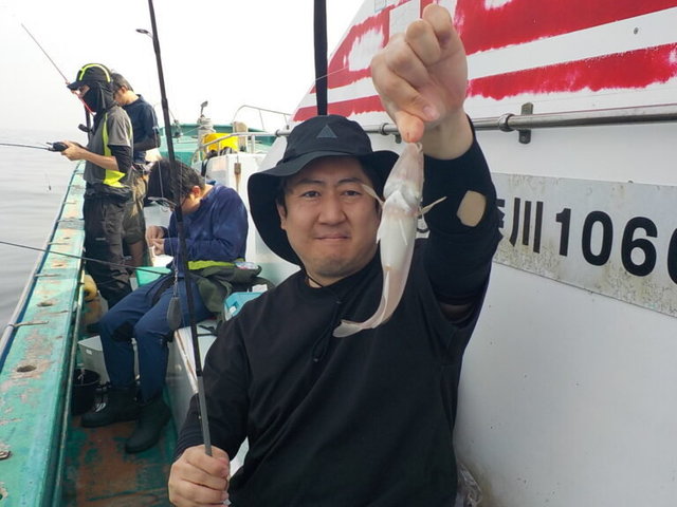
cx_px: 338
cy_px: 254
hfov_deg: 60.0
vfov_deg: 46.8
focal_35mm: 30
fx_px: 587
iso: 125
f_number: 3.3
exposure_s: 1/800
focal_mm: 4.1
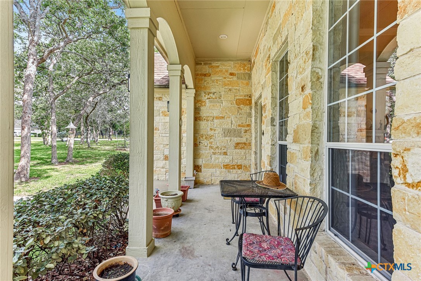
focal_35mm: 18
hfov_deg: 90.0
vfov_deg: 67.3
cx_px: 210
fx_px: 210
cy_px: 140
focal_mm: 18
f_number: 8
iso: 100
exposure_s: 1/40
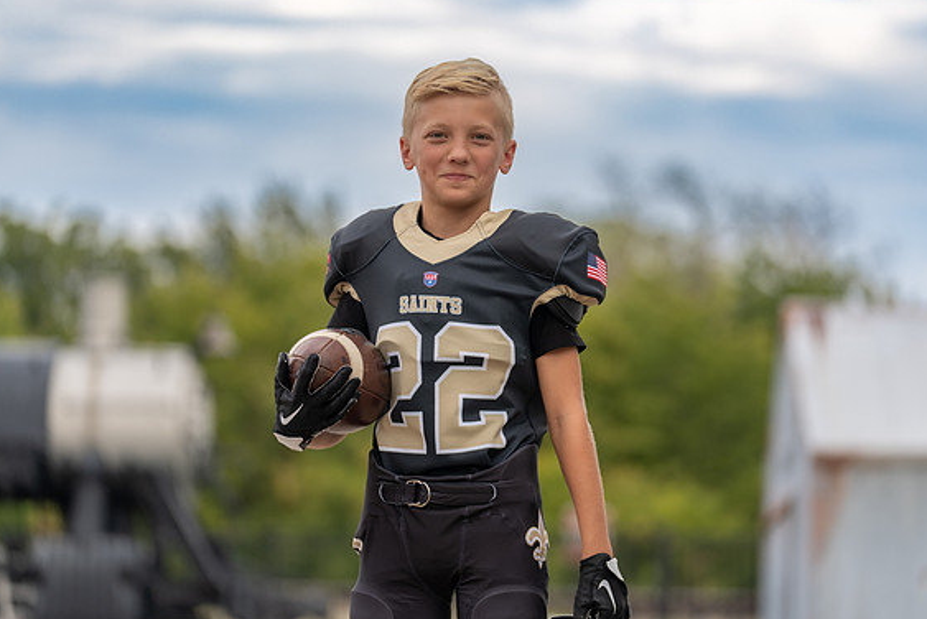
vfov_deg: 9.5
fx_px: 3710
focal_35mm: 144
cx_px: 466
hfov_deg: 14.2
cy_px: 310
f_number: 2.8
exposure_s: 1/500
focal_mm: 136
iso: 100
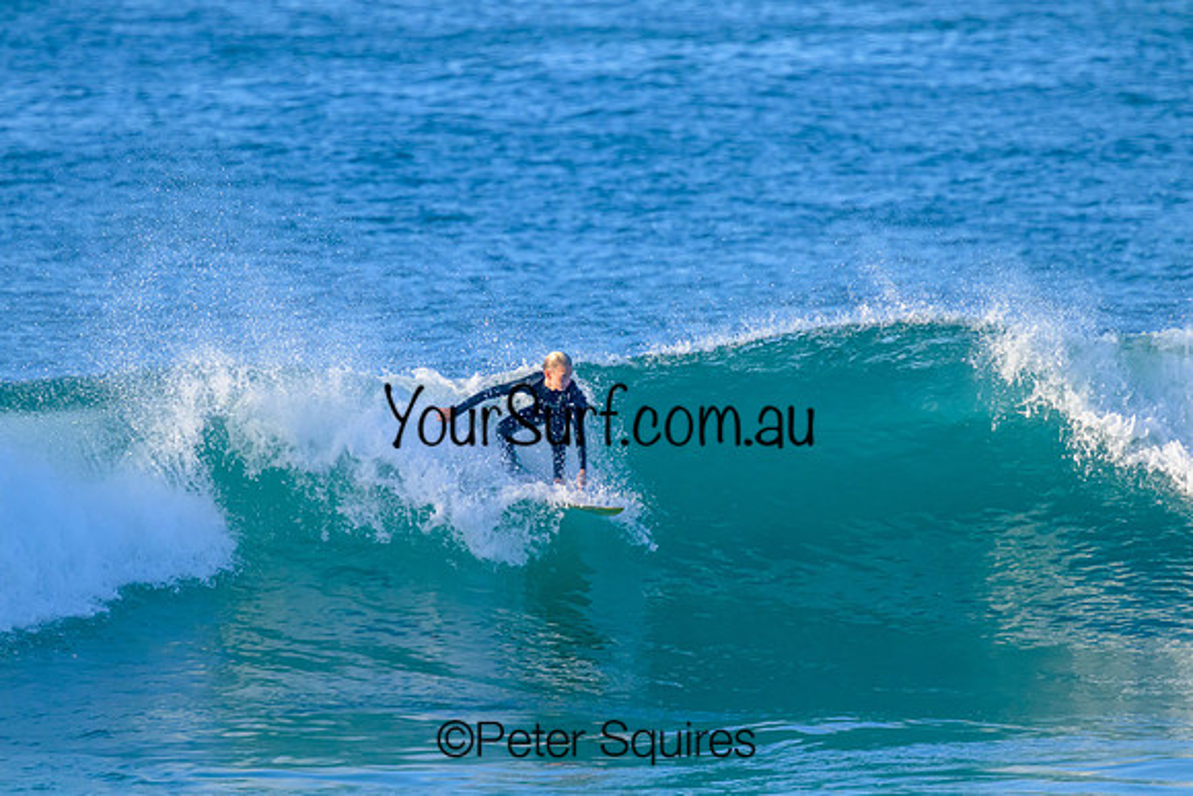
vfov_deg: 1.7
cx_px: 596
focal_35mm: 800
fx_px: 26516
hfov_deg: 2.6
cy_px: 398
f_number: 11
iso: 3600
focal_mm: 800
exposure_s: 1/2000
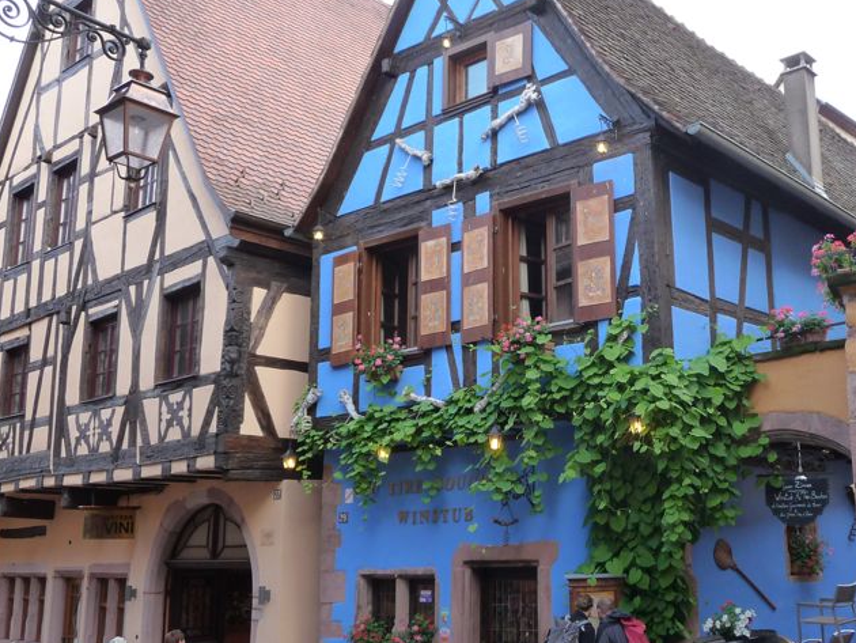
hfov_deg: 46.1
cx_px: 565
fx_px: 990
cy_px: 332
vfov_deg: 36.0
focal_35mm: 40
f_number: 3.3
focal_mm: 4.7
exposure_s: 1/80
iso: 160
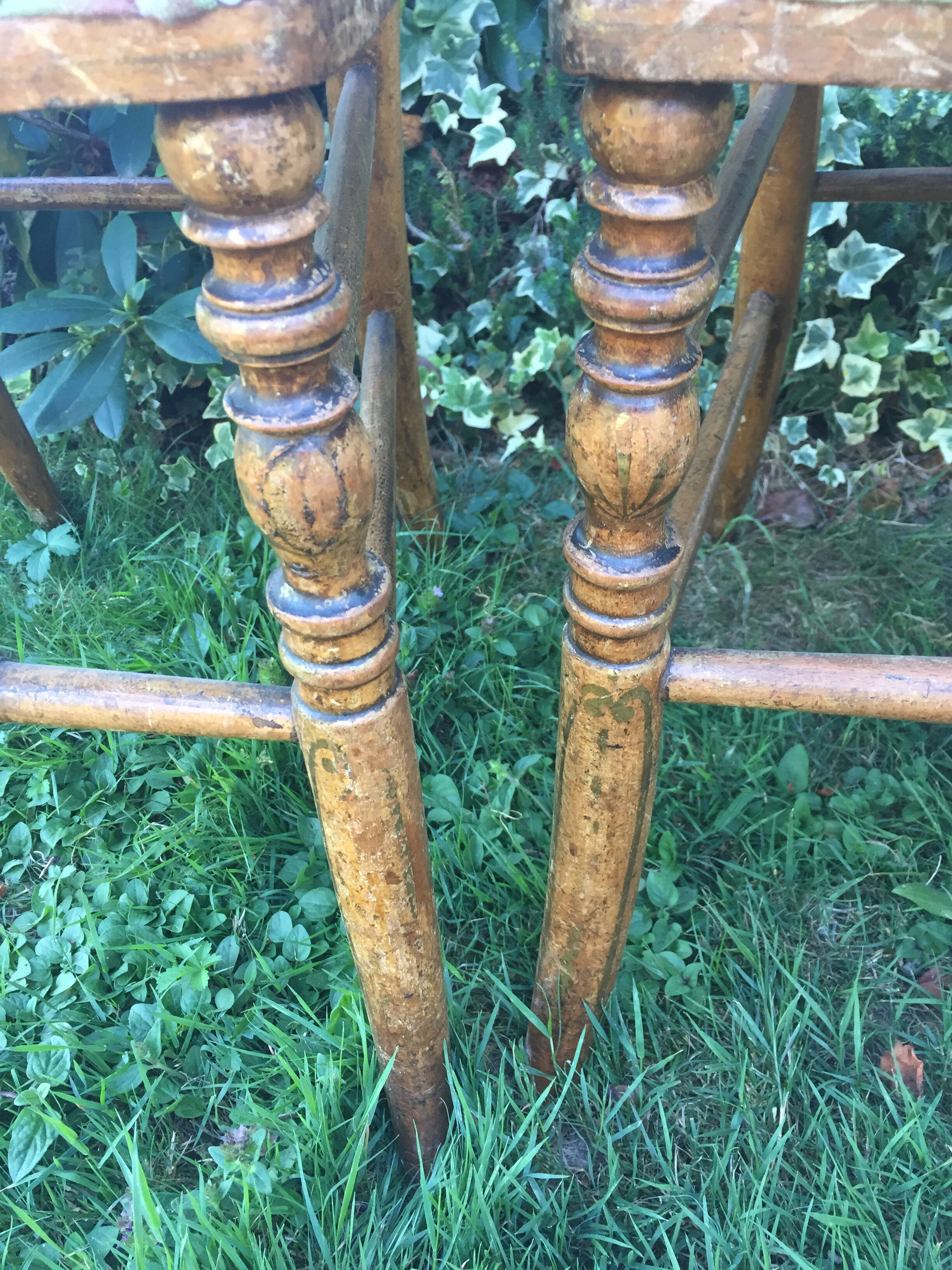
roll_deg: -1.8
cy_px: 635
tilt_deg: -34.2
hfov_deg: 48.2
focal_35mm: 29
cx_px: 476
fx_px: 1063
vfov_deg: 61.7
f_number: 2.2
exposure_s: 1/33
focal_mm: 4.15
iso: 100
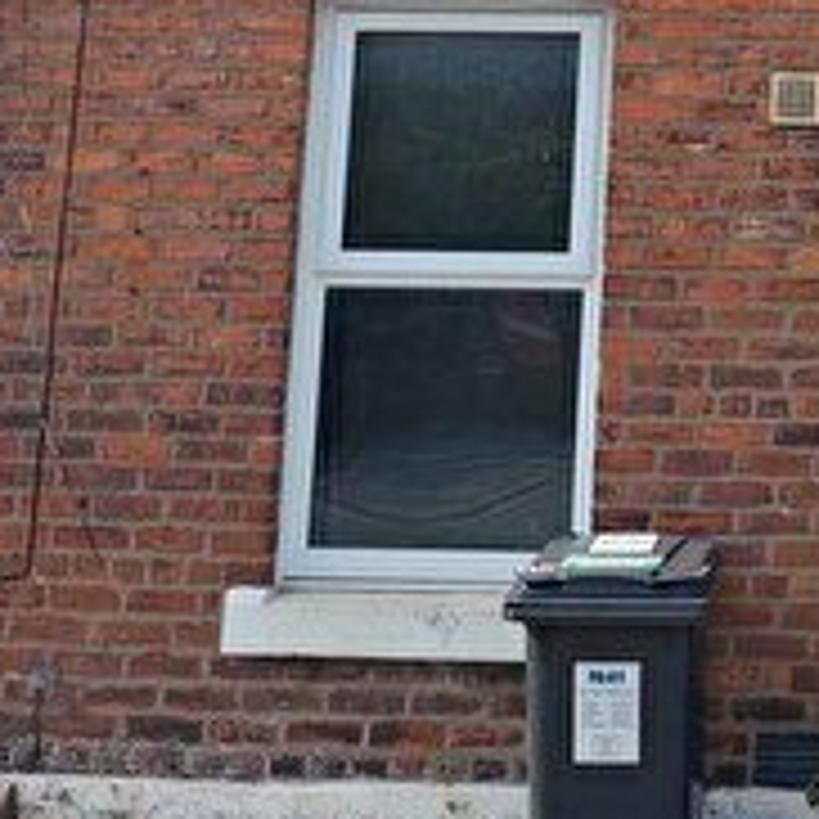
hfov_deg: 21.3
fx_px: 2088
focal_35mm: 78
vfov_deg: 20.9
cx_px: 860
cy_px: -133
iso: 50
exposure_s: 1/1400
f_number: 2
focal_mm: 8.72
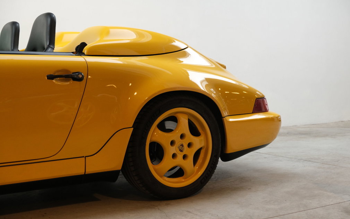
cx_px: 177
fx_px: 553
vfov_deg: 22.4
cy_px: 101
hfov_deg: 35.1
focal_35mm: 58
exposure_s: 1/100
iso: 1250
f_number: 3.6
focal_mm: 37.4
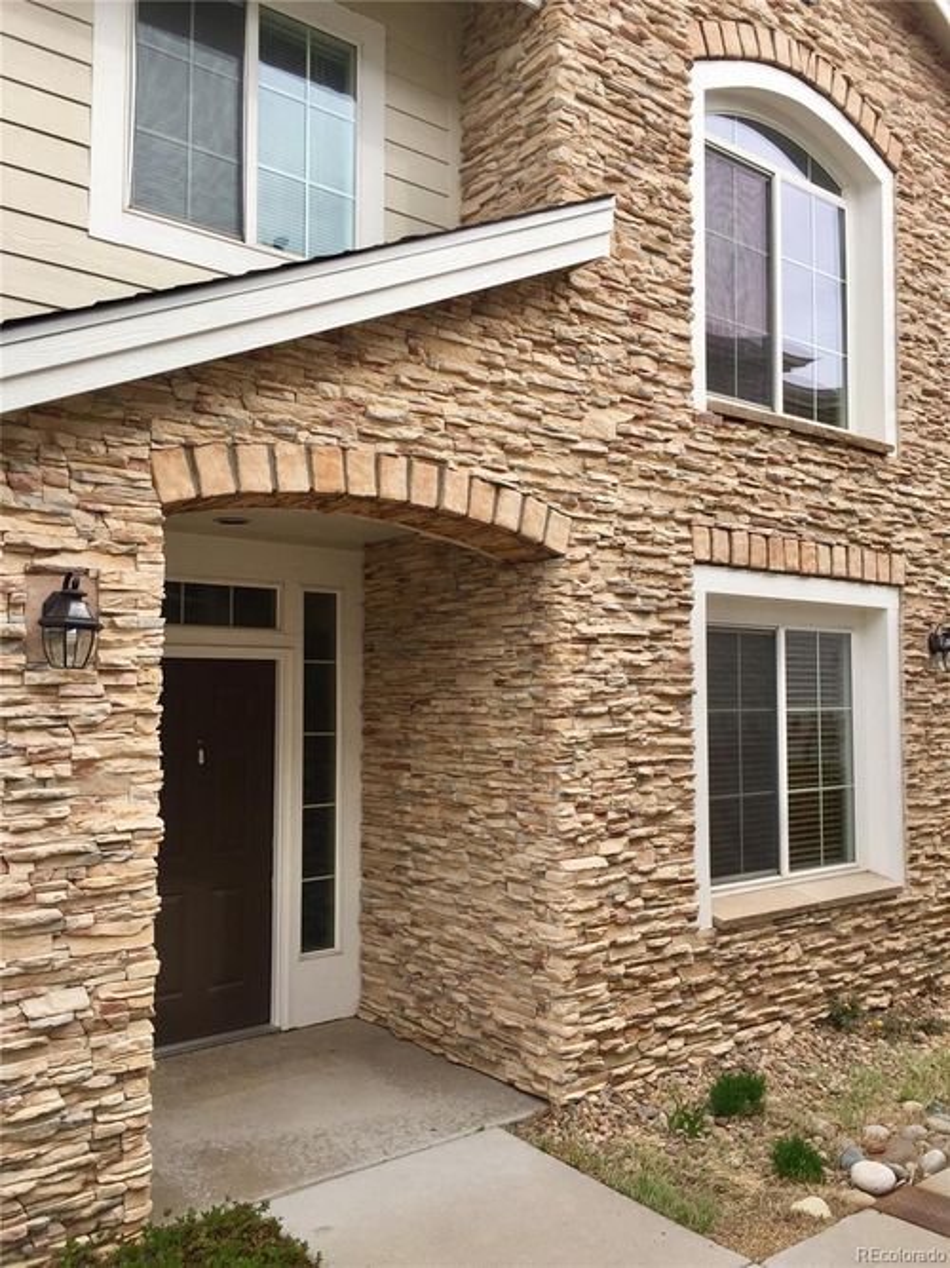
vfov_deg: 61.7
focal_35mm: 29
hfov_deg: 48.2
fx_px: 1062
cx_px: 475
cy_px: 634
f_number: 2.2
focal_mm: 4.15
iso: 32
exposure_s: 1/557
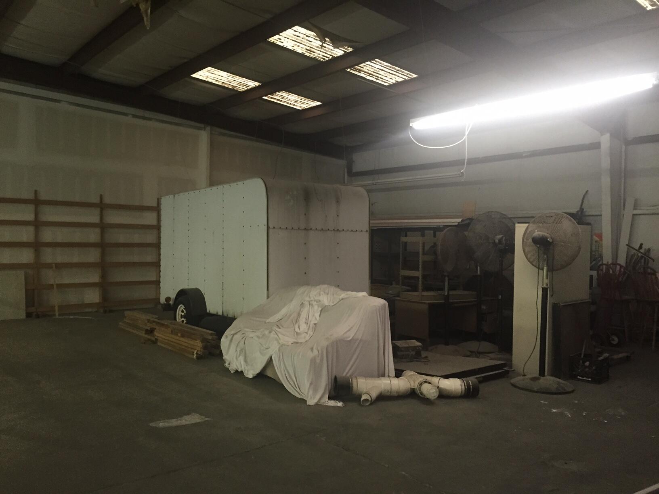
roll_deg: -1.6
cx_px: 330
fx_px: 552
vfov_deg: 48.2
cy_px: 247
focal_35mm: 29
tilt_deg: -0.4
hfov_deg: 61.7
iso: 250
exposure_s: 1/17
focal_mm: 4.15
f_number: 2.2
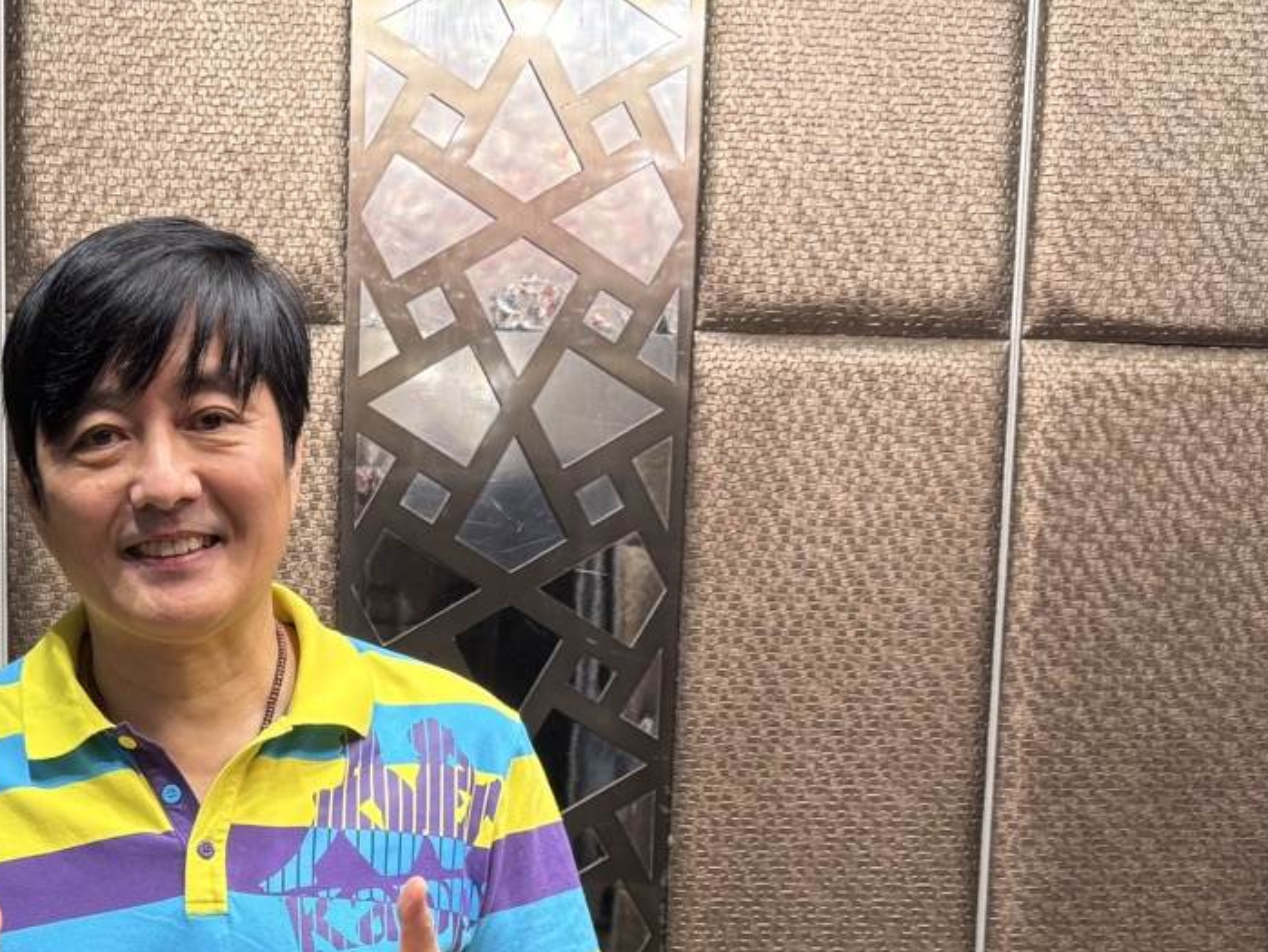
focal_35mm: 44
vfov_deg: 31.7
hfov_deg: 40.0
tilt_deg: -6.3
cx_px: 147
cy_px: 810
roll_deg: -0.7
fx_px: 1612
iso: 160
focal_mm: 6.76
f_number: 1.78
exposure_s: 1/60
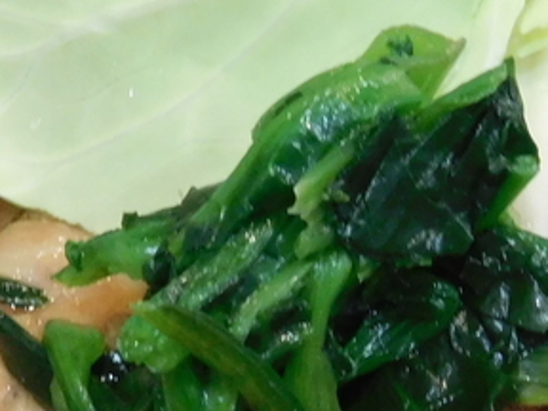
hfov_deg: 18.9
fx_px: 1646
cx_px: 282
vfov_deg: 13.4
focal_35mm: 104
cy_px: 632
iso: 400
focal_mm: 4.5
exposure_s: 1/15
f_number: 3.4
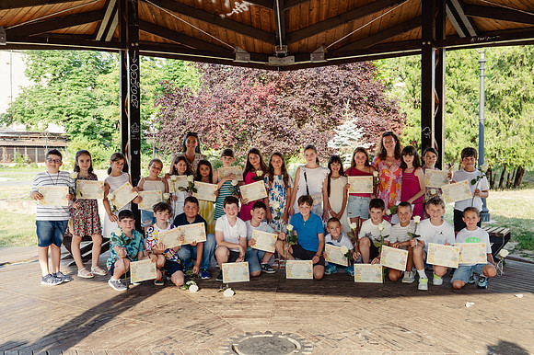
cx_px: 267
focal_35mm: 36
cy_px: 178
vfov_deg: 36.8
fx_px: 534
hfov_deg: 53.2
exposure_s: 1/250
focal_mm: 36
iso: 400
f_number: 4.5
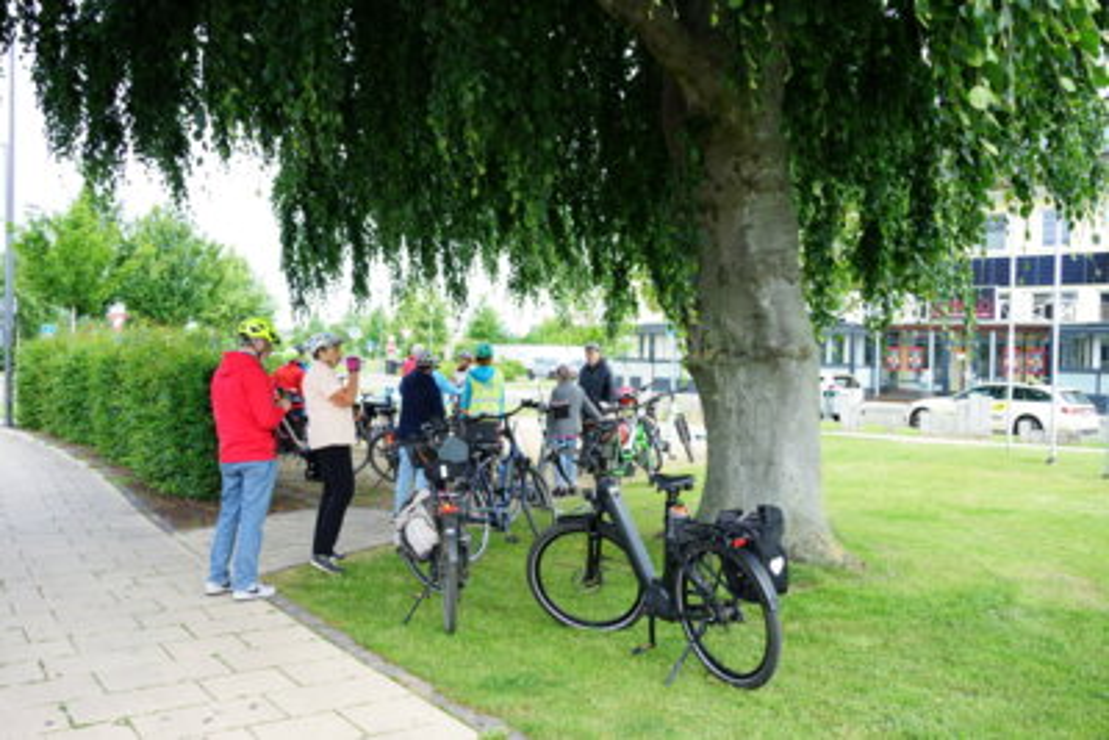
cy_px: 370
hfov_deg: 54.4
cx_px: 554
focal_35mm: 35
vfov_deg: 37.9
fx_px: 1079
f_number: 6.3
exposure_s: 1/60
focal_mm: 35
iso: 100
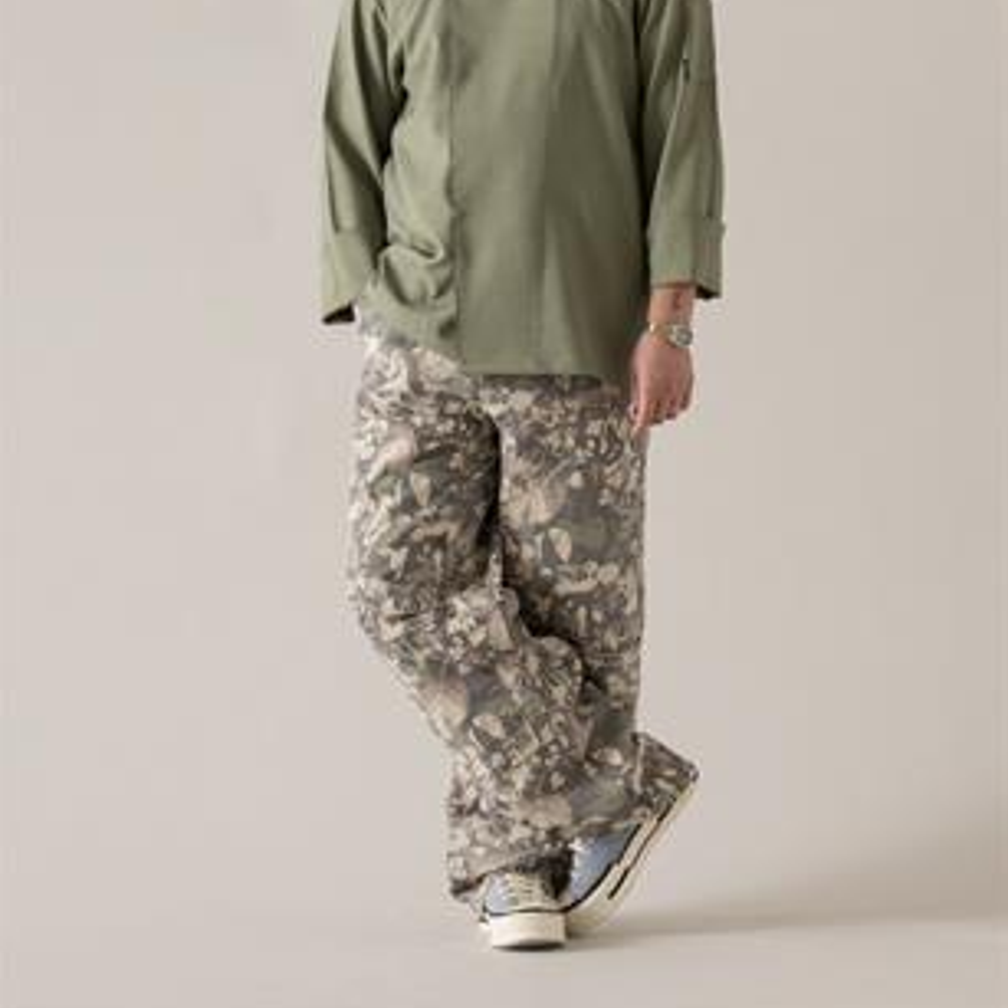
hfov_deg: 11.7
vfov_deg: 11.7
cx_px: 502
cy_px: 269
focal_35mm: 149
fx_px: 4909
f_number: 11
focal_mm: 116
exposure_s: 1/160
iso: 320
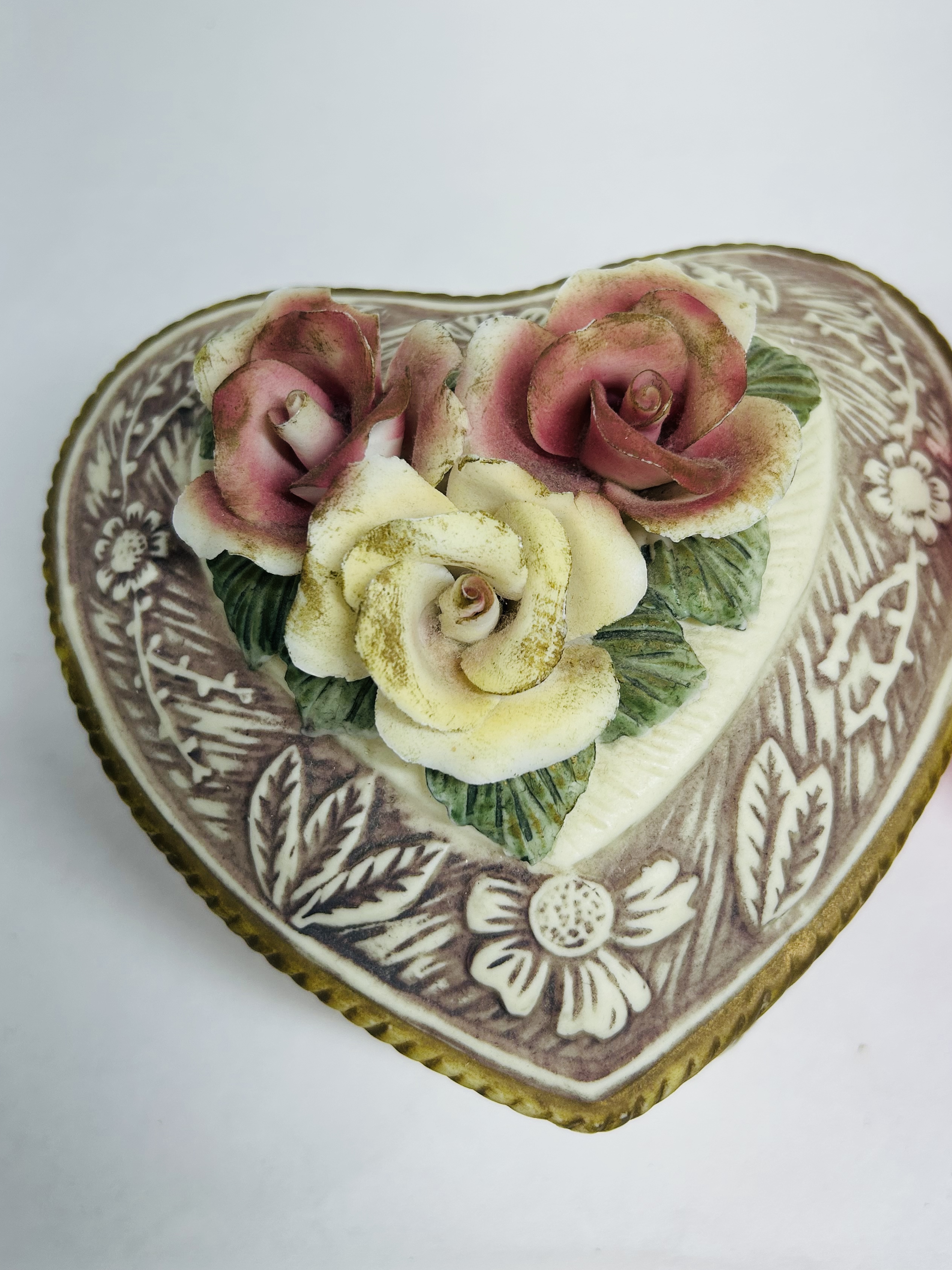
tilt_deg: -63.7
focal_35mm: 31
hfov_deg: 45.3
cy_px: 535
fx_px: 1137
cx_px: 550
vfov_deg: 58.1
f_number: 1.5
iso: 50
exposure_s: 1/445
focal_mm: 5.7
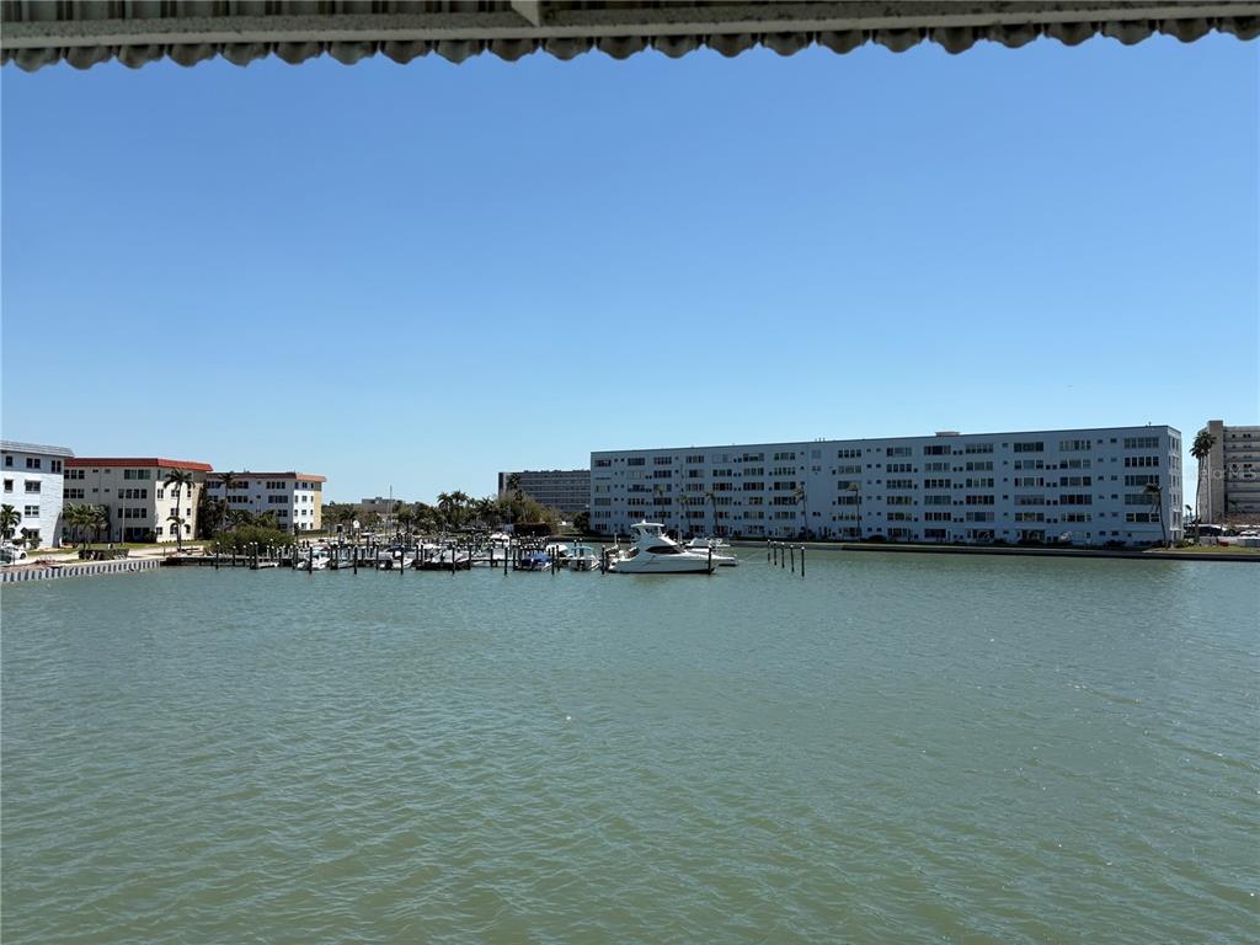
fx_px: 946
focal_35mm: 26
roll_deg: +0.3
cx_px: 630
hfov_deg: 67.3
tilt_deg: +2.2
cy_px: 472
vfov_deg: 53.1
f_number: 1.6
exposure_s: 1/5348
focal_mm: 5.96
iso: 50
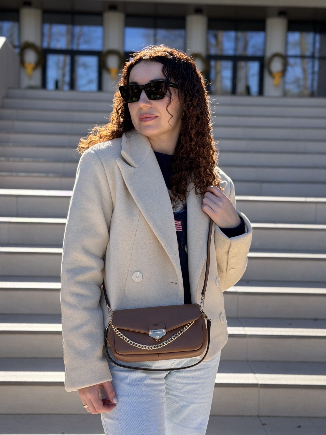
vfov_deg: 33.2
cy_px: 228
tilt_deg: -3.0
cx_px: 165
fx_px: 728
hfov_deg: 25.2
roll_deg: -1.1
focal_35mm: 58
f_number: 1.78
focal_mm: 6.76
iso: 100
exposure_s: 1/1980
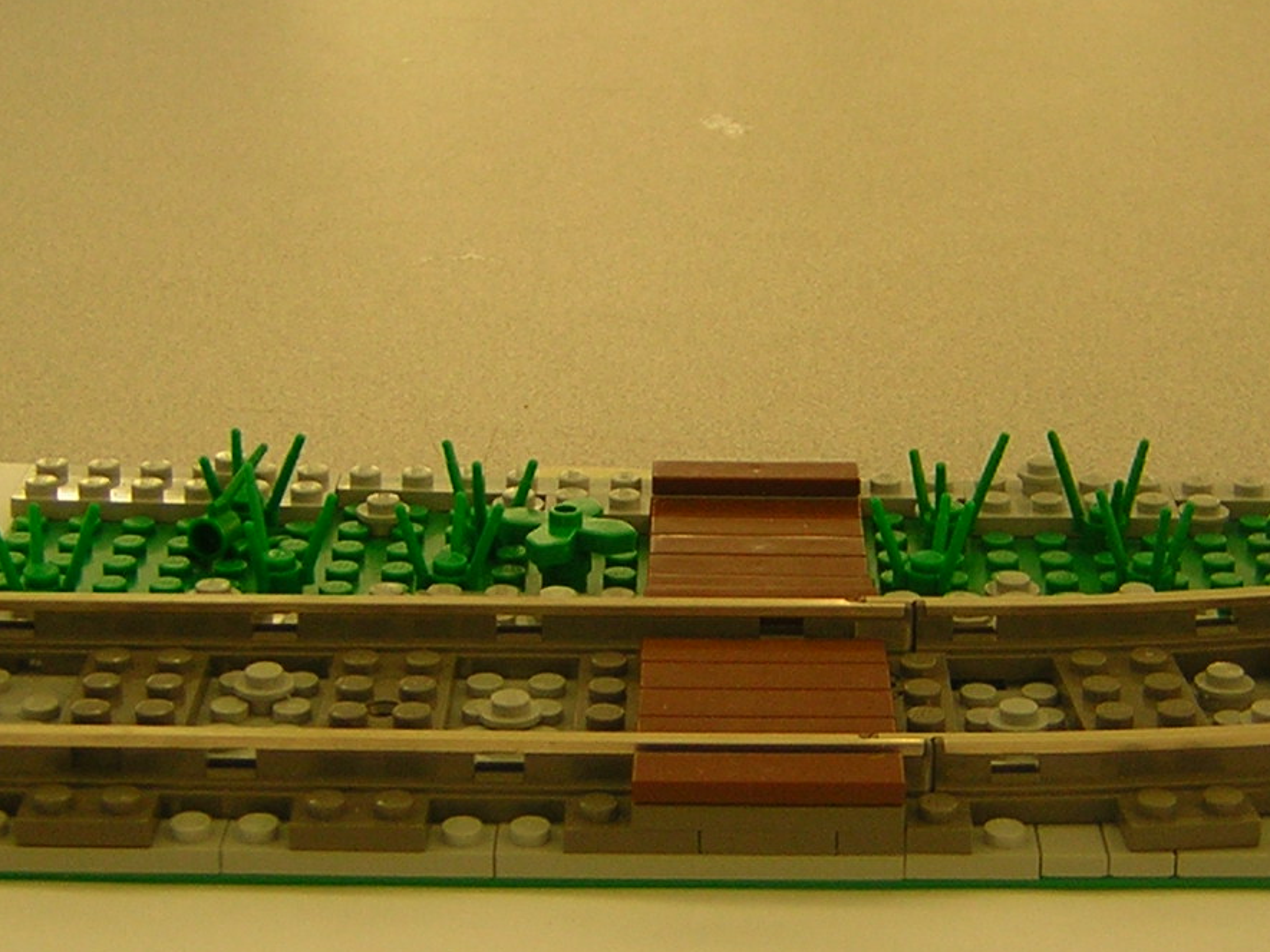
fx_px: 3119
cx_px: 838
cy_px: 374
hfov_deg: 22.9
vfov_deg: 17.4
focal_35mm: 85
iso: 50
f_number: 2.9
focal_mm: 6.1
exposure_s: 1/7.2
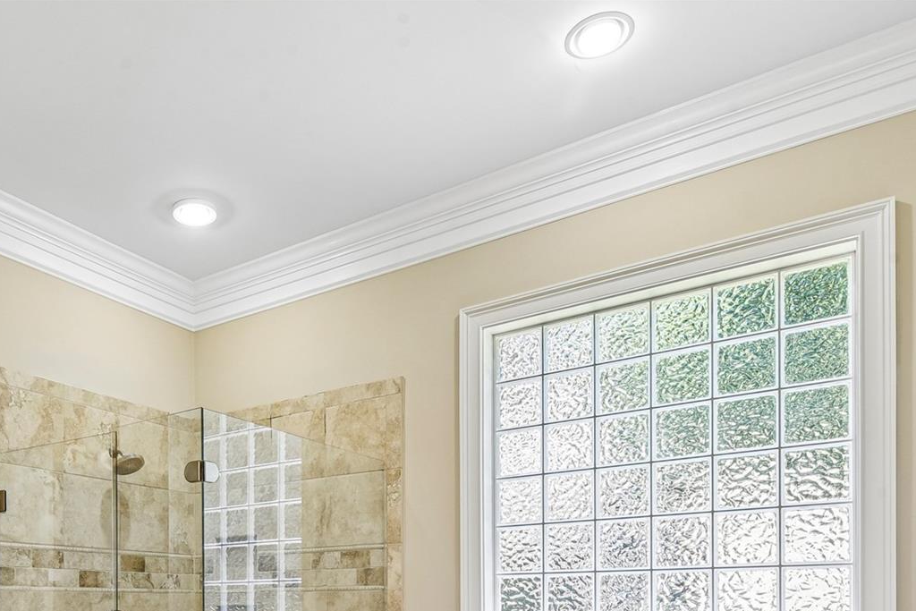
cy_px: 605
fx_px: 763
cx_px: 288
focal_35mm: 30
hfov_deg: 60.1
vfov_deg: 38.8
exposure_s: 1/13
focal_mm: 15
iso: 200
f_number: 11
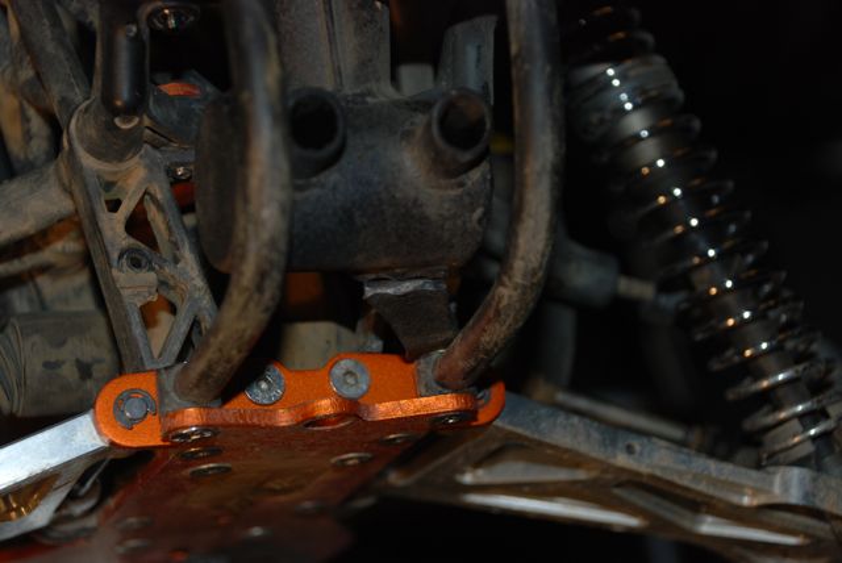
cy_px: 282
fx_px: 2037
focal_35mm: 87
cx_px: 421
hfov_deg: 23.4
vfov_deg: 15.7
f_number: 5.3
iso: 200
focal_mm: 58
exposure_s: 1/60
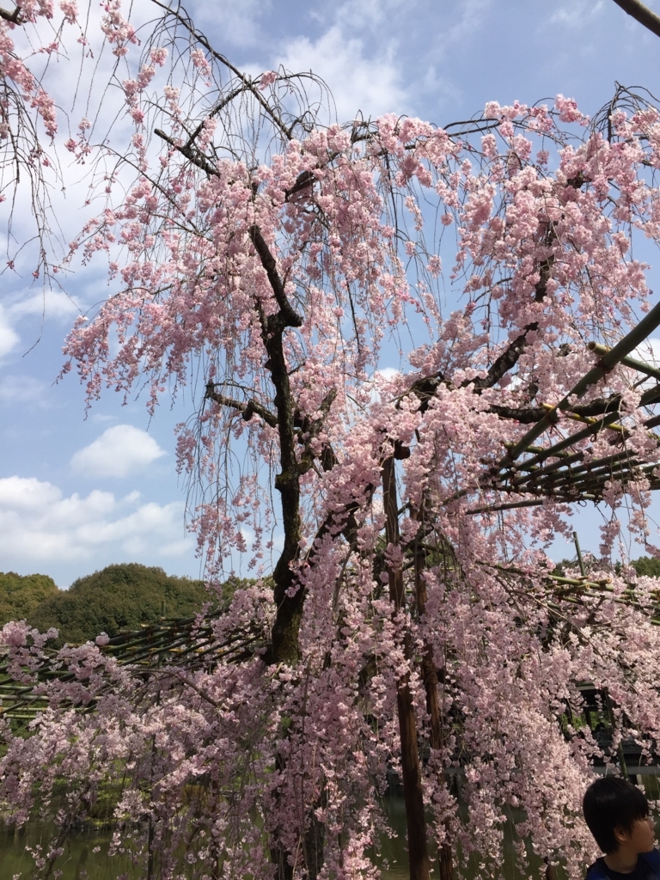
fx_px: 737
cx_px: 330
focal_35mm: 29
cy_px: 440
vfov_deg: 61.7
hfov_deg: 48.2
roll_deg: +3.5
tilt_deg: +21.5
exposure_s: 1/2198
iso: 32
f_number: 2.2
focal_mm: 4.15
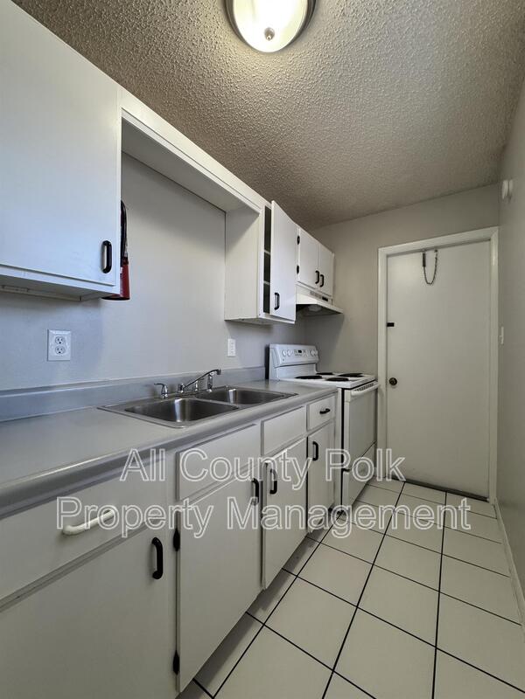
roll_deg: -0.4
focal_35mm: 14
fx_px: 283
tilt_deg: +0.0
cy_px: 350
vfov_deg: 102.1
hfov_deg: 85.7
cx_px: 262
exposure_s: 1/120
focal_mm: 2.22
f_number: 2.2
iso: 250
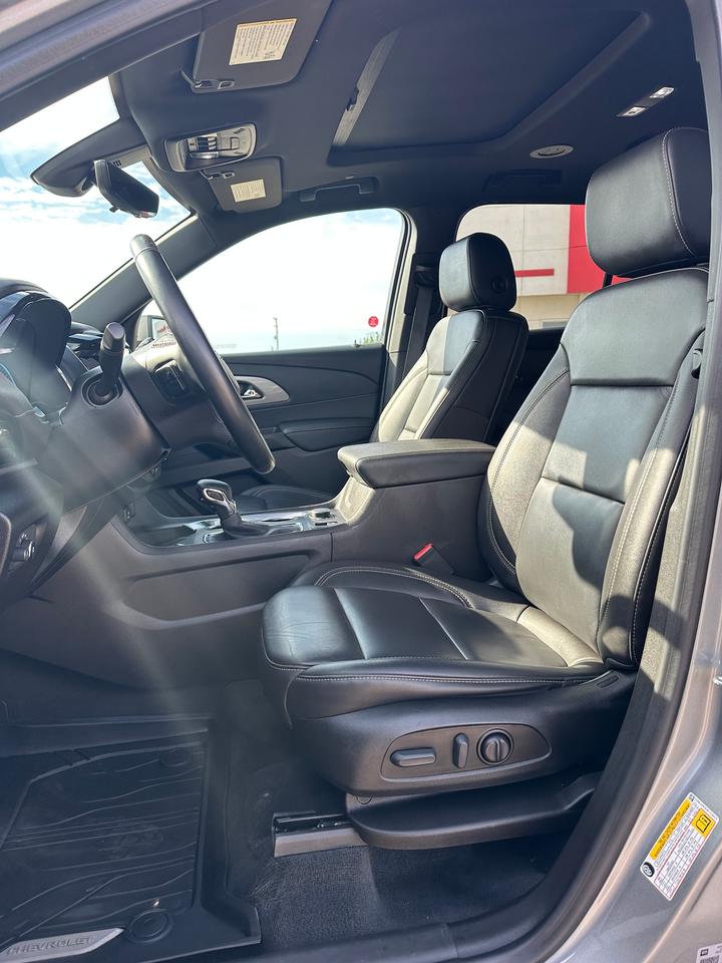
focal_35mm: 24
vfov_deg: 71.6
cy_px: 482
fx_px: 667
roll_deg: +0.3
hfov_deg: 56.8
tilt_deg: -8.8
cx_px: 361
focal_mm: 6.86
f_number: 1.78
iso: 80
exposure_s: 1/409
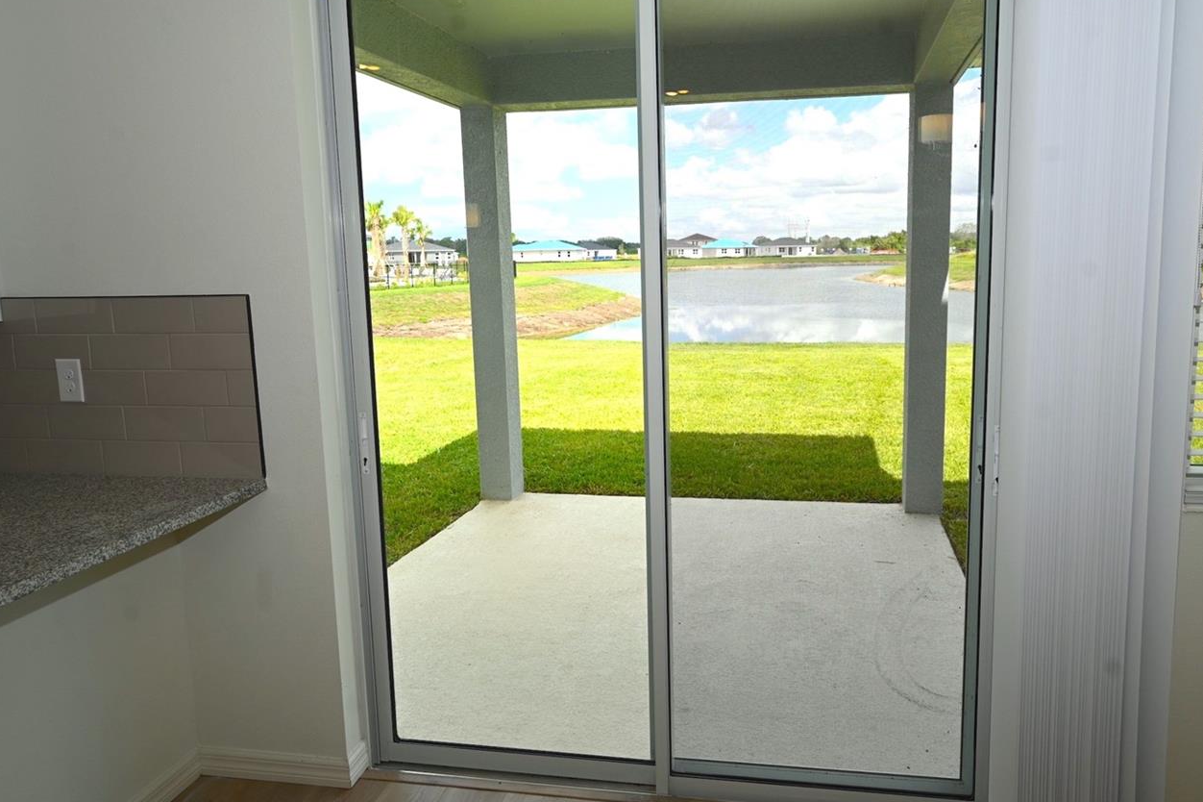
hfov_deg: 74.0
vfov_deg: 53.6
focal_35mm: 24
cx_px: 702
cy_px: 345
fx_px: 790
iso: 100
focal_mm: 18.5
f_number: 7.1
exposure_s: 1/200
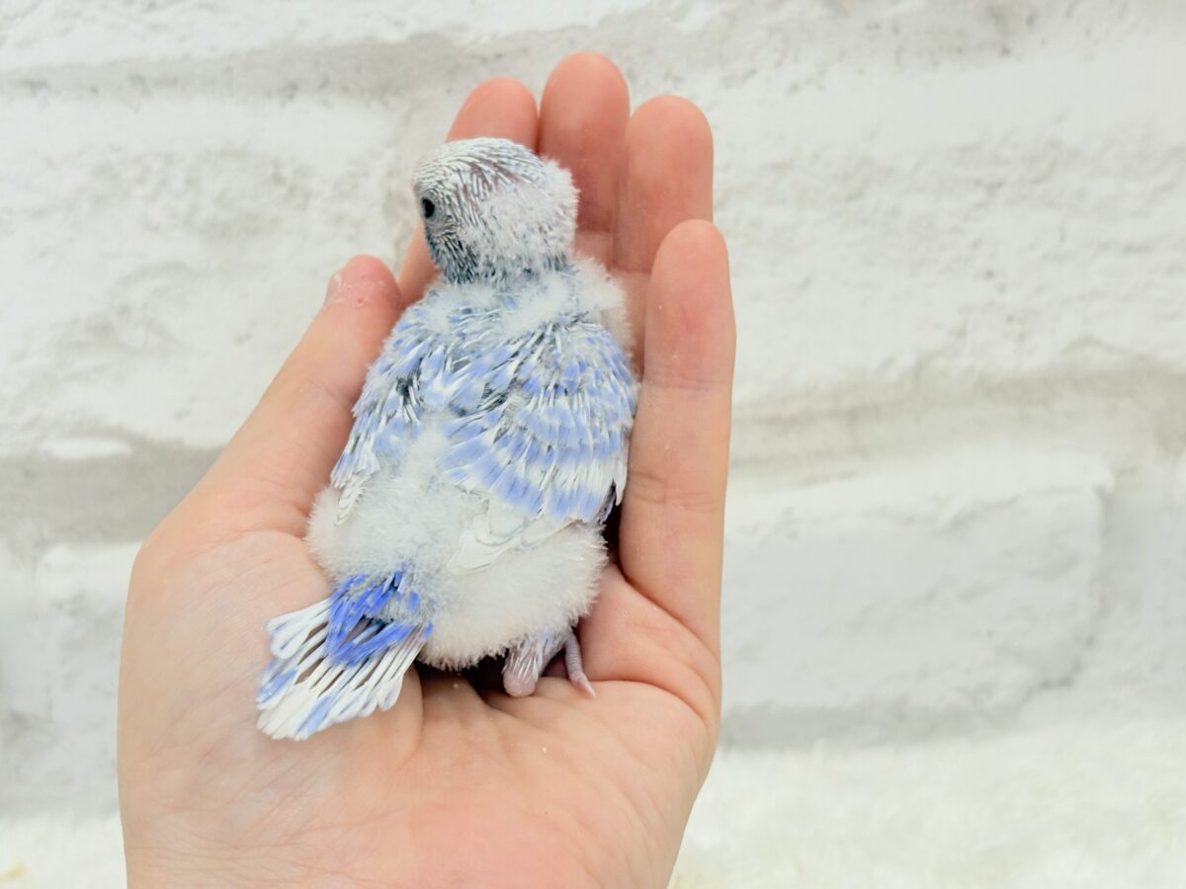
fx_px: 1782
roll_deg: +4.3
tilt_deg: -15.7
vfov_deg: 28.0
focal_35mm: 52
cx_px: 593
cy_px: 444
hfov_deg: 36.8
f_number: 1.6
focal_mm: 5.96
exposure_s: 1/100
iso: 64
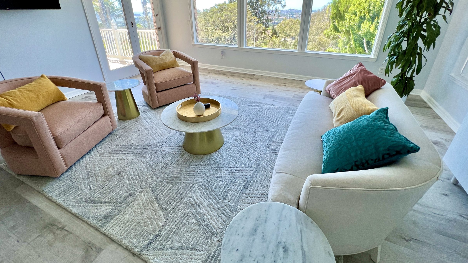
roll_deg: +0.4
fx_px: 186
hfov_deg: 102.9
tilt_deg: -24.9
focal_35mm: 15
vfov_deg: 69.5
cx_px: 243
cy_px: 99
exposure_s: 1/99
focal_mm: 1.57
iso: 64
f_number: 1.8
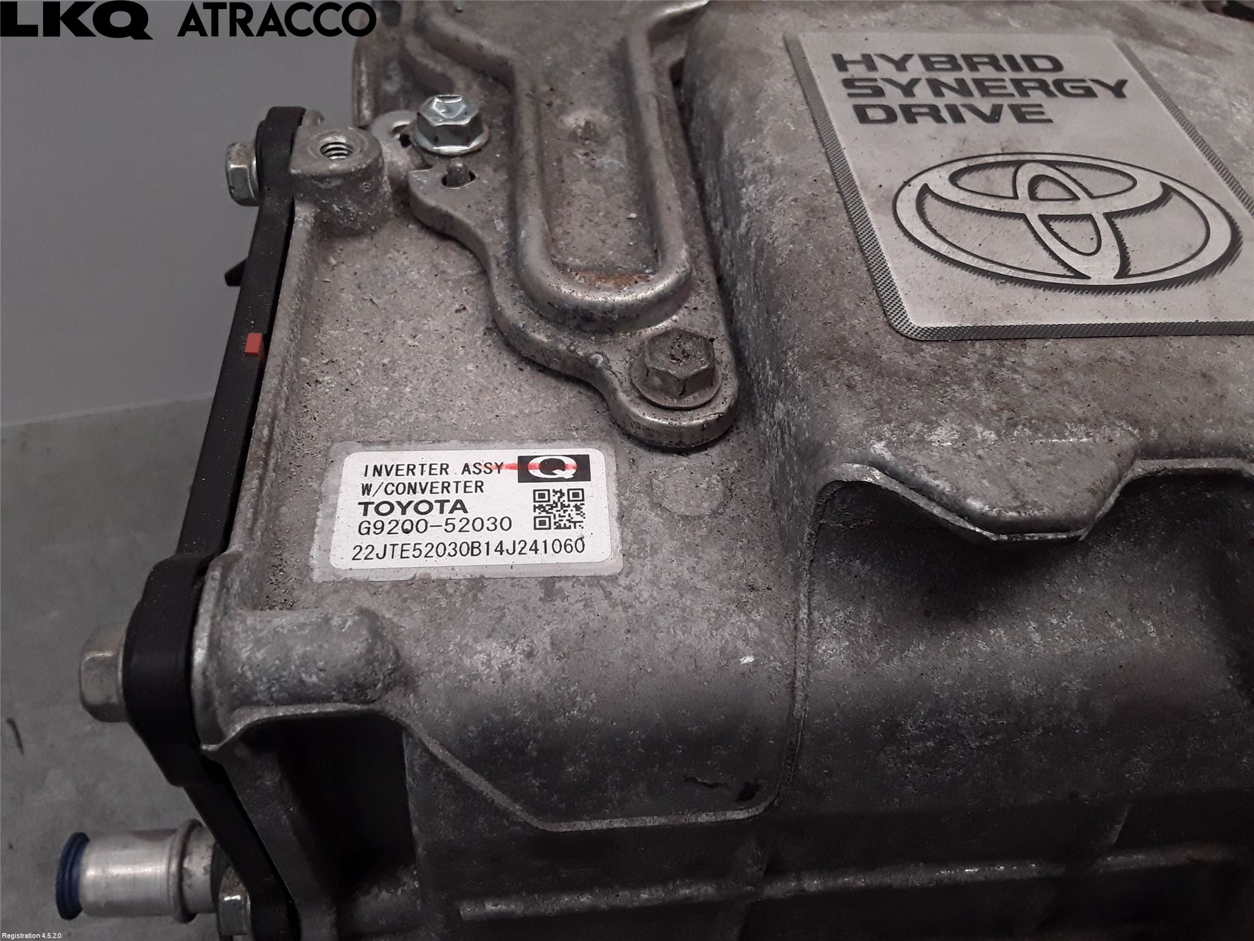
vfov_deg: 49.7
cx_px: 627
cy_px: 470
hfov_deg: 63.4
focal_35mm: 28
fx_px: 1014
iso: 100
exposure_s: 1/280
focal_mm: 2.91
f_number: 1.9
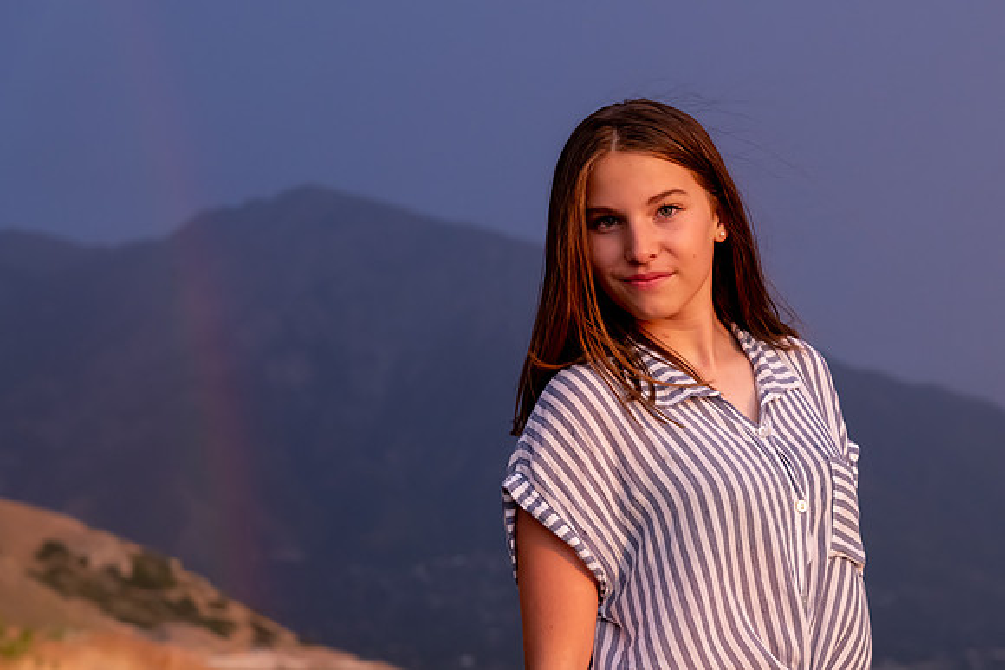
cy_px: 335
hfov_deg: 17.1
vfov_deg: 11.5
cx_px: 622
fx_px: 3338
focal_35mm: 120
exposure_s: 1/200
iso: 1600
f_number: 7.1
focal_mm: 95
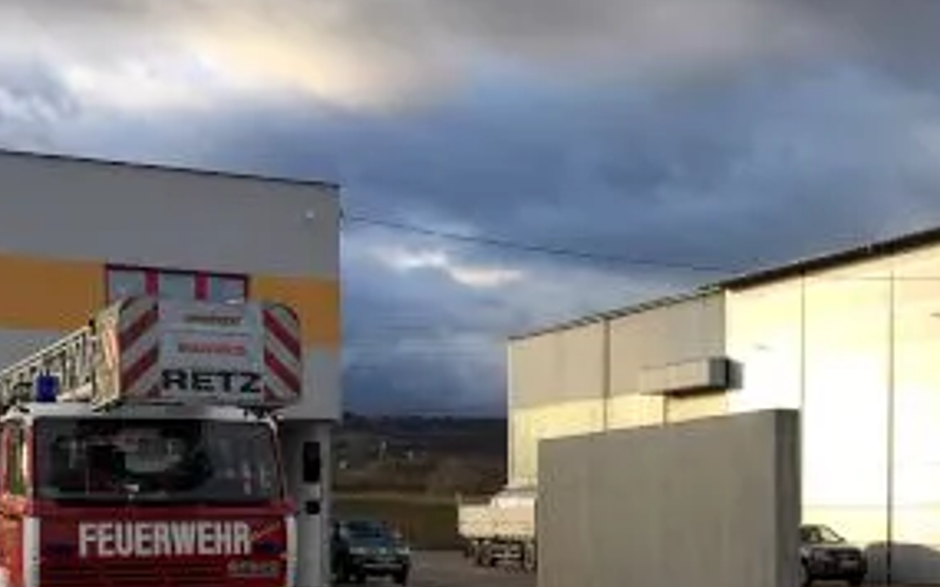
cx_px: 736
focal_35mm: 70
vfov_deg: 18.1
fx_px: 1793
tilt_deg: -1.4
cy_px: 585
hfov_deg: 28.8
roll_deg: -0.4
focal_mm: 4.15
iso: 25
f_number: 2.2
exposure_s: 1/496
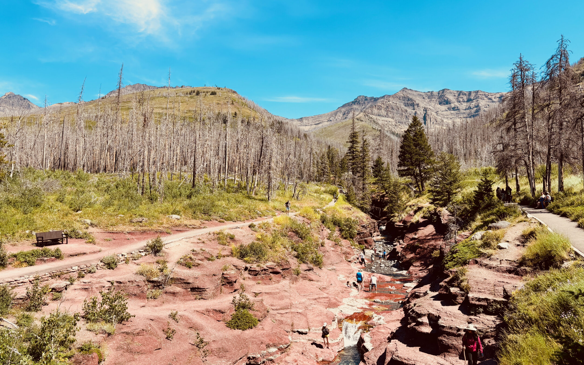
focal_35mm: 28
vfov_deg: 44.5
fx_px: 446
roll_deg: +1.2
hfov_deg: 66.5
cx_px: 294
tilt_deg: +6.4
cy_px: 168
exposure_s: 1/2242
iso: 50
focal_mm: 5.96
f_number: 1.6
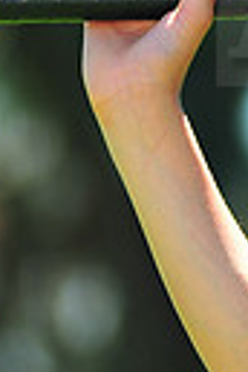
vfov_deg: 2.6
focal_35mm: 807
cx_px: 701
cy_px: 0
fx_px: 8338
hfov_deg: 1.7
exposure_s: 1/400
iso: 200
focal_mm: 180
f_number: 5
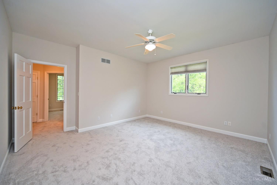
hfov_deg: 104.3
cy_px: 92
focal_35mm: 14
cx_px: 138
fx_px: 108
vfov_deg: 81.2
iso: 360
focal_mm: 14
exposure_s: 1/60
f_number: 4
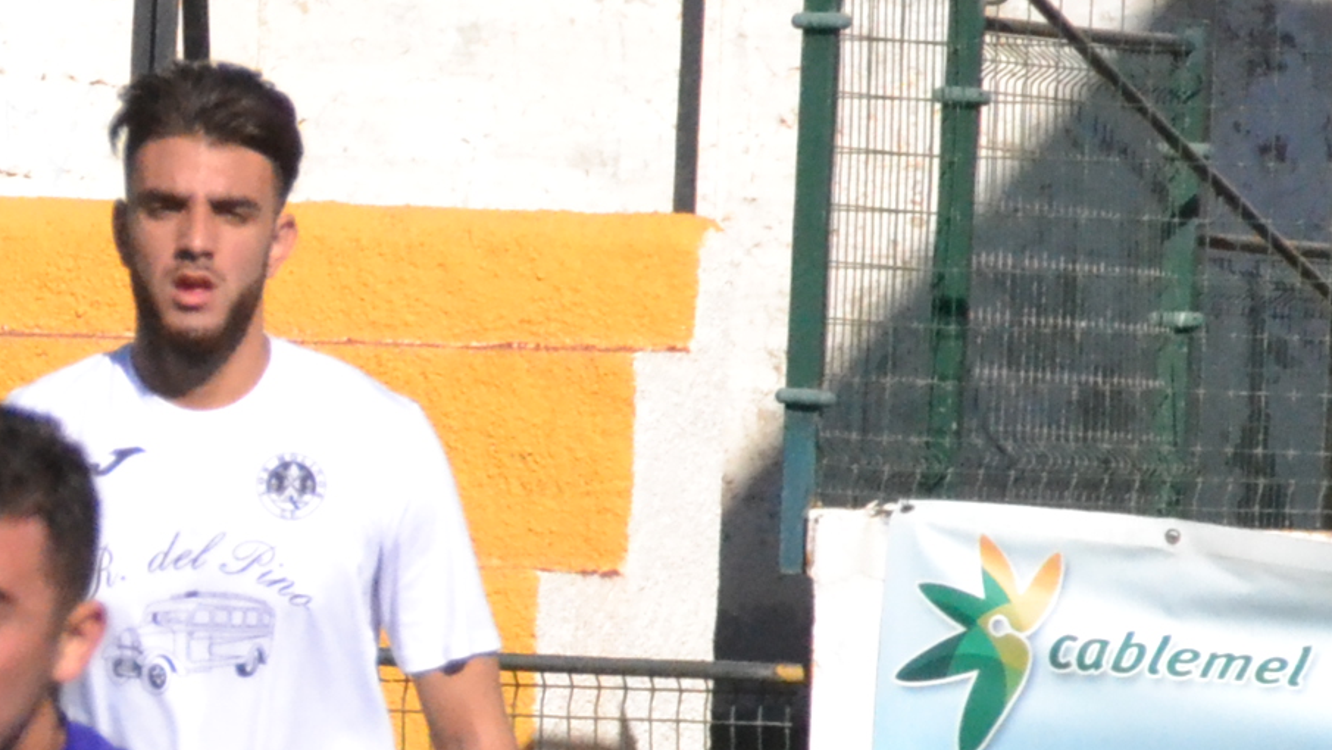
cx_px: -945
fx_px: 42355
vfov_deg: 1.0
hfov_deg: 1.8
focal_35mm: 1199
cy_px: 779
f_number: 18
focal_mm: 200
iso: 3200
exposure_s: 1/4000
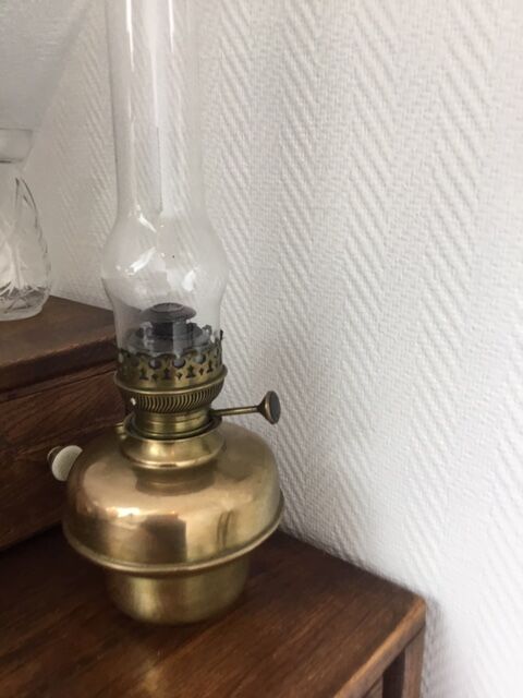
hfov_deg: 45.4
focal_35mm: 31
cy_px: 349
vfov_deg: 58.4
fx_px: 624
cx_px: 262
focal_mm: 3.3
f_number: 2.4
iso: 50
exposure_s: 1/33
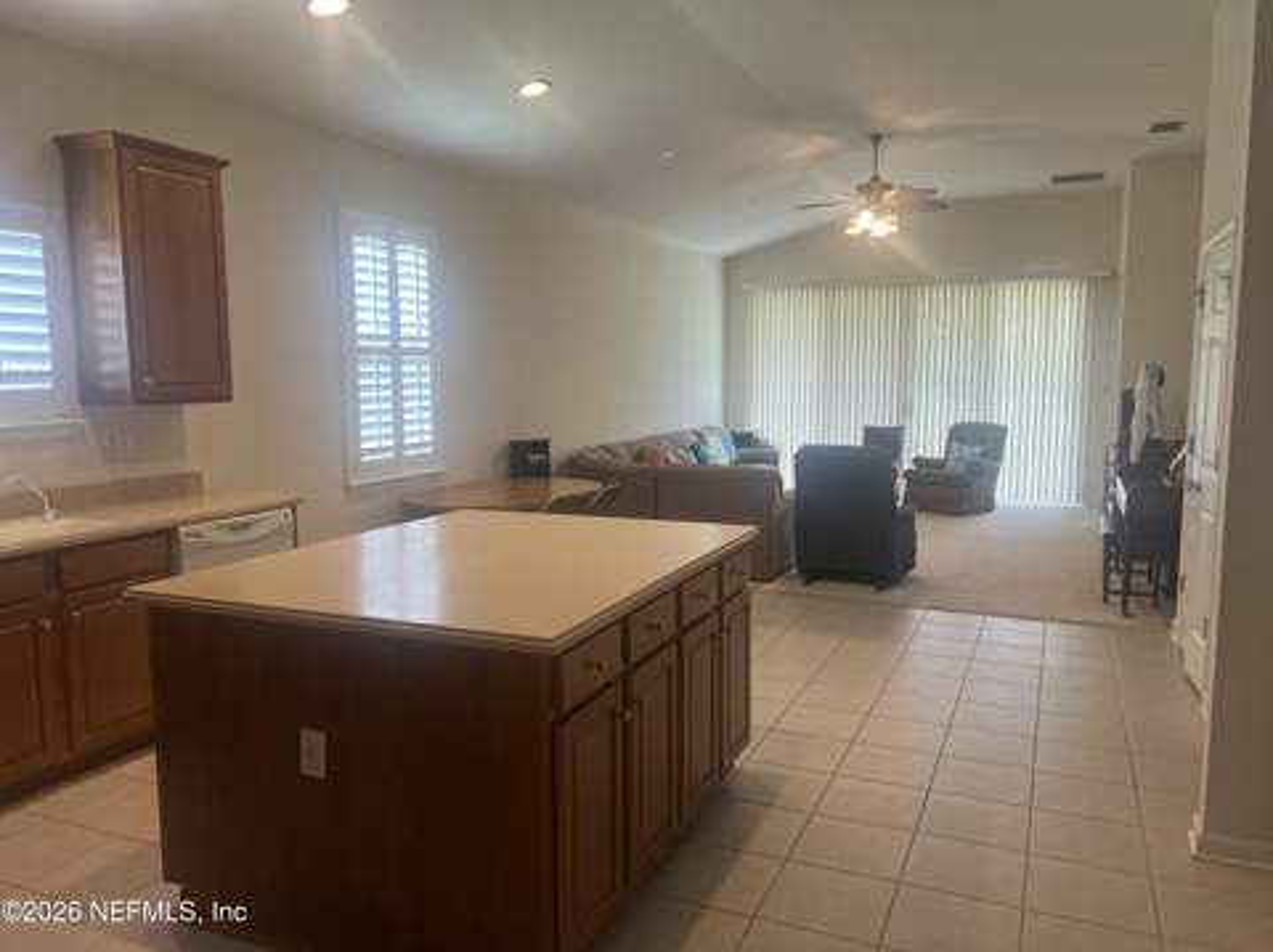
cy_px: 476
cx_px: 636
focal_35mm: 26
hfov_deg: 67.4
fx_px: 955
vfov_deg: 53.0
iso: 125
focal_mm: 5.7
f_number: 1.5
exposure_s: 1/120
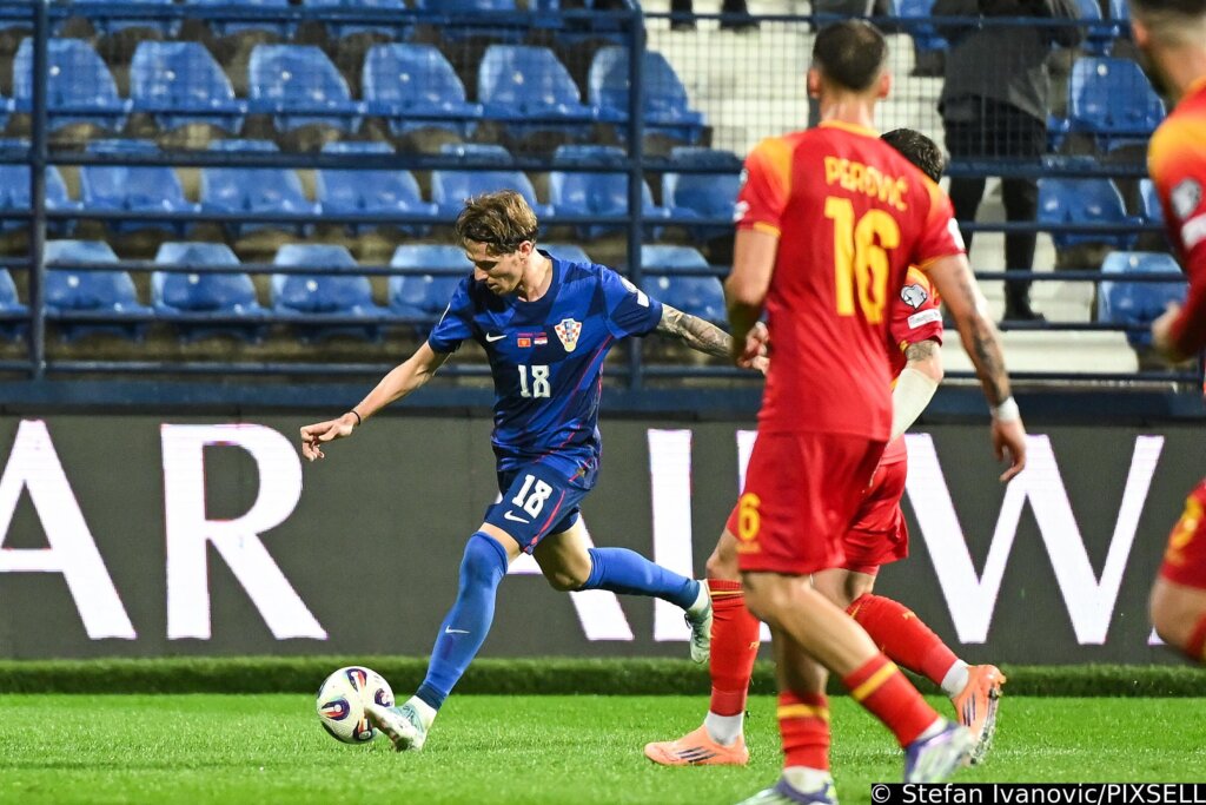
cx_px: 603
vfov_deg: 6.9
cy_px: 402
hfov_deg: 10.3
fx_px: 6700
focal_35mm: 200
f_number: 2.8
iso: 4000
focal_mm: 200
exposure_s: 1/1600
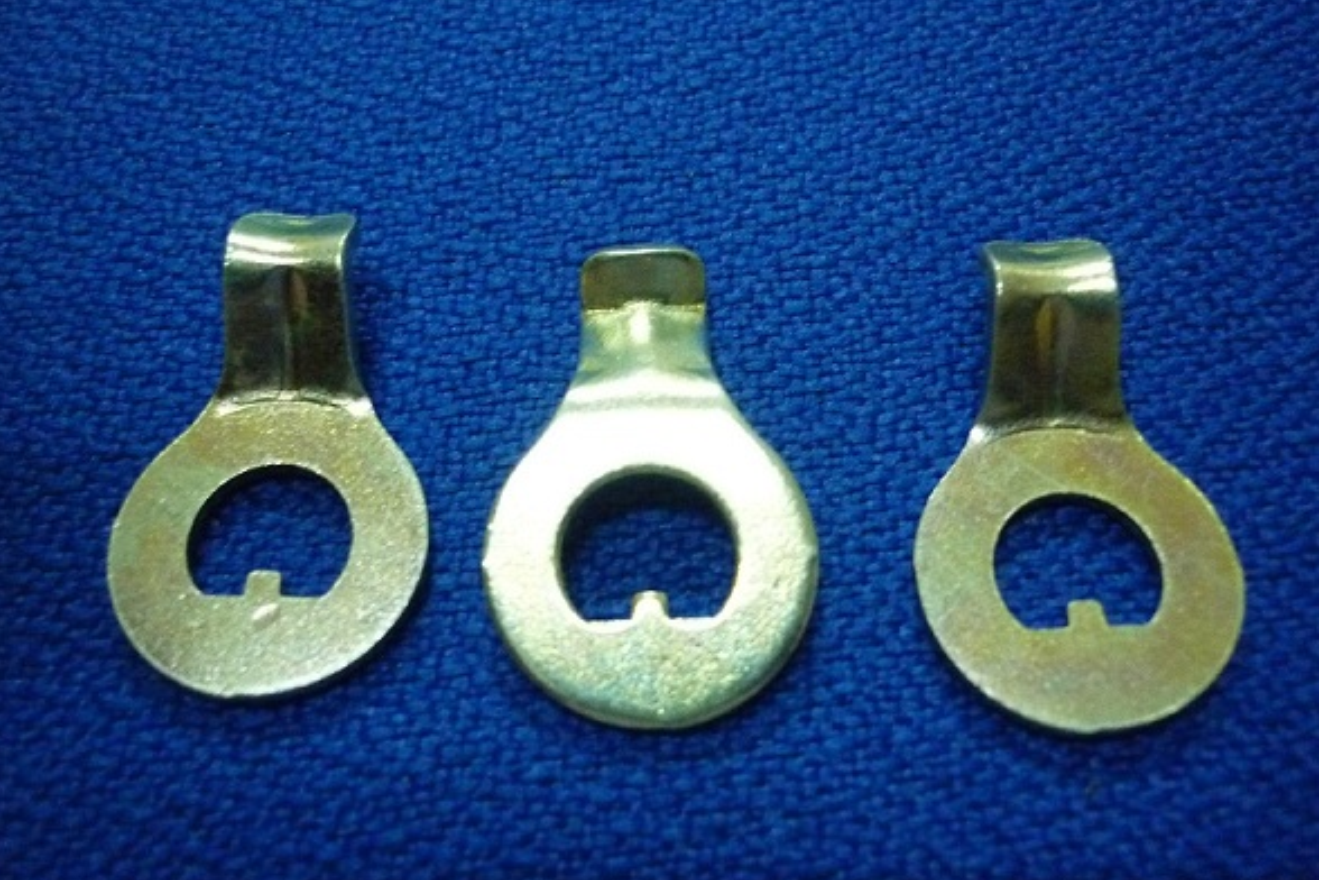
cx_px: 664
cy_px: 431
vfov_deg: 37.9
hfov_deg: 54.4
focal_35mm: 35
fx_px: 1282
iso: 800
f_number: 2.8
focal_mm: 5.5
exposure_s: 1/30
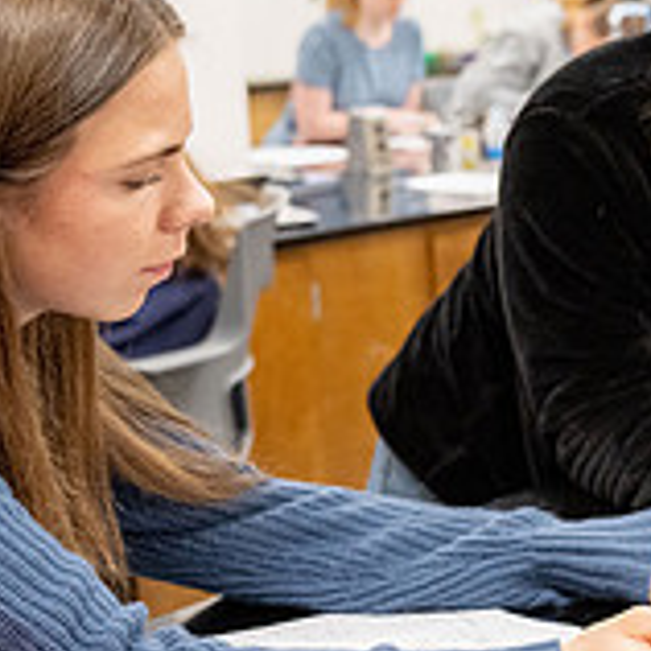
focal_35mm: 94
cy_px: 274
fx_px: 2000
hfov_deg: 17.3
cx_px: 861
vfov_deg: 18.5
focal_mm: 29.5
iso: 1000
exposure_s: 1/250
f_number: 3.2
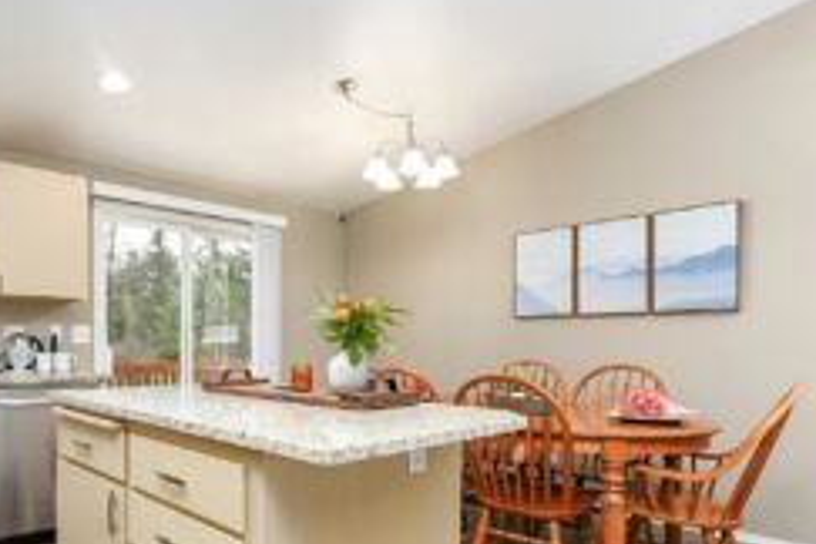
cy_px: 346
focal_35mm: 23
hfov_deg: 73.2
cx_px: 255
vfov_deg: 54.4
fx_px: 521
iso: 200
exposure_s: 1/60
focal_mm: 14
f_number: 7.1
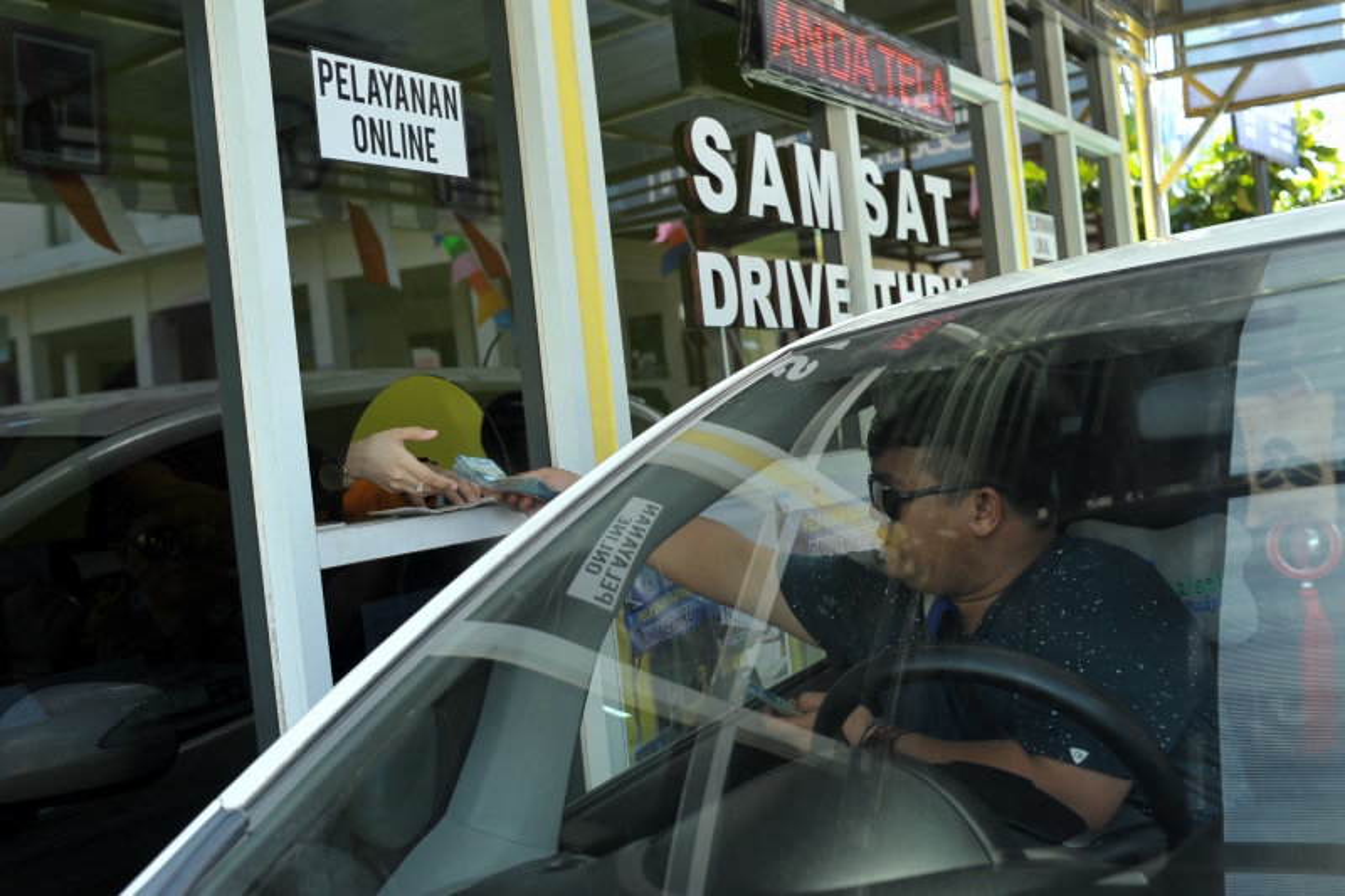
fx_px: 1307
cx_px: 672
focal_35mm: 35
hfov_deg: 54.4
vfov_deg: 37.8
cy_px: 448
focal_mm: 35
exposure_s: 1/160
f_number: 5.6
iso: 200
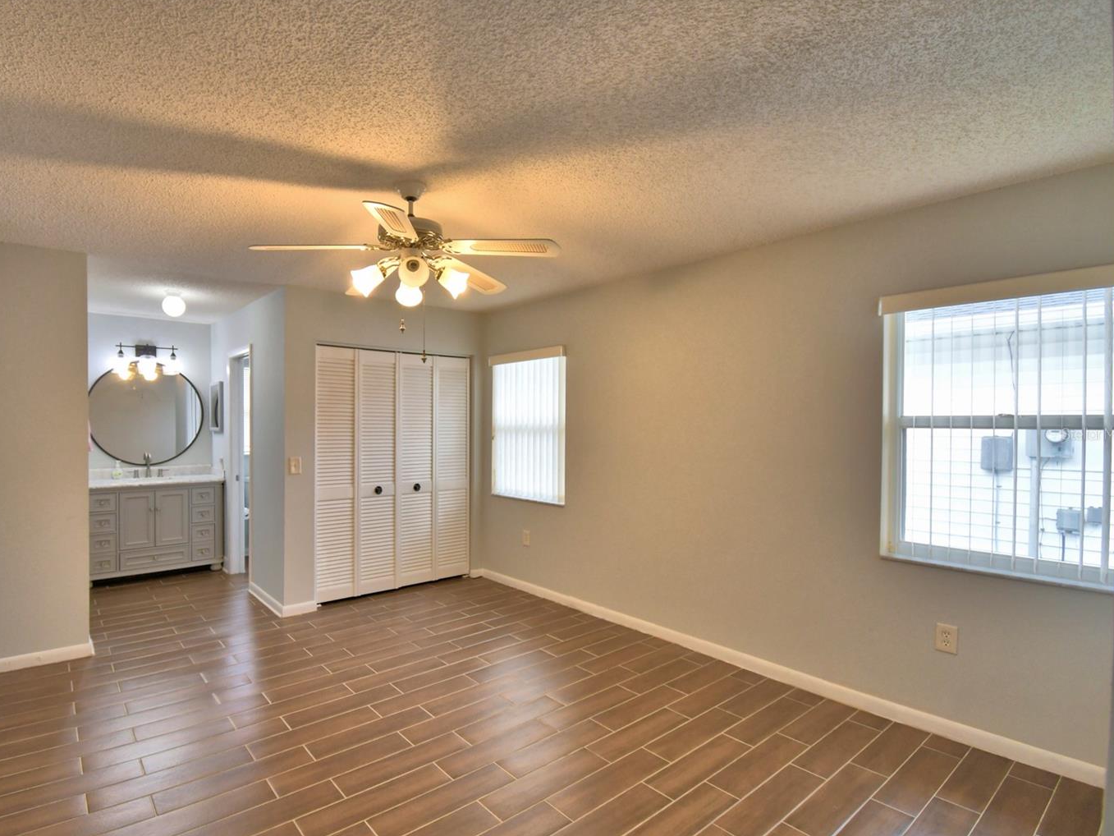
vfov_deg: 74.7
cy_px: 434
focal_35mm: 17
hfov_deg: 90.4
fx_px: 547
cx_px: 478
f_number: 4.5
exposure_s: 1/80
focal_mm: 10
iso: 400
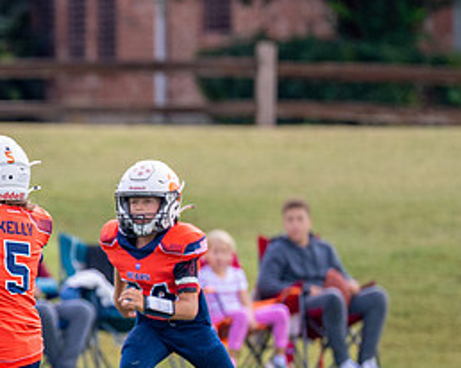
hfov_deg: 2.6
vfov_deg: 2.1
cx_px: -149
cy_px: 248
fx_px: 10198
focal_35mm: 748
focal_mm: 200
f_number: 2.8
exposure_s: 1/2500
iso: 400
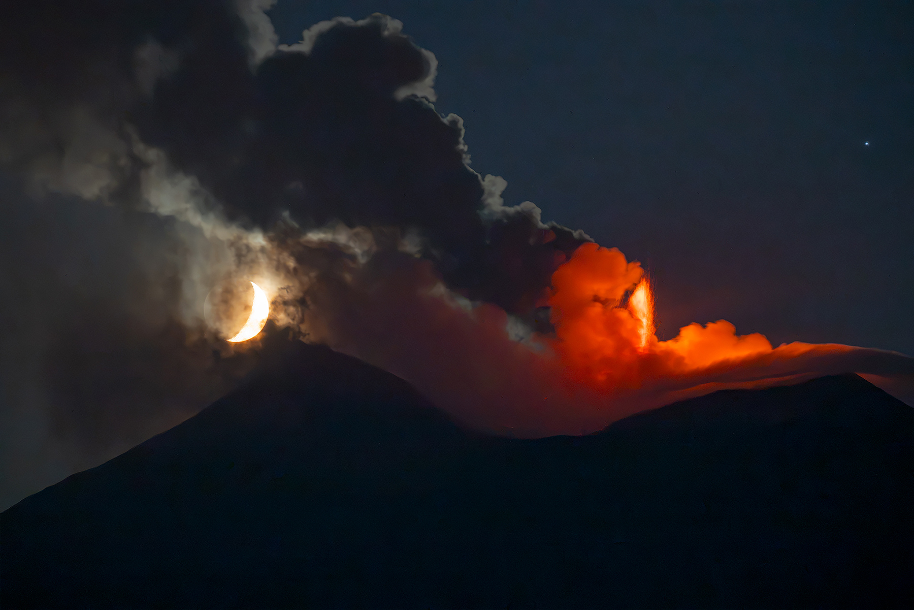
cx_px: 457
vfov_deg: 4.9
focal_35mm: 280
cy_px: 305
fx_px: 7108
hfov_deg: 7.4
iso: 5000
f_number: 5.6
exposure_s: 1/1.67
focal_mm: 280
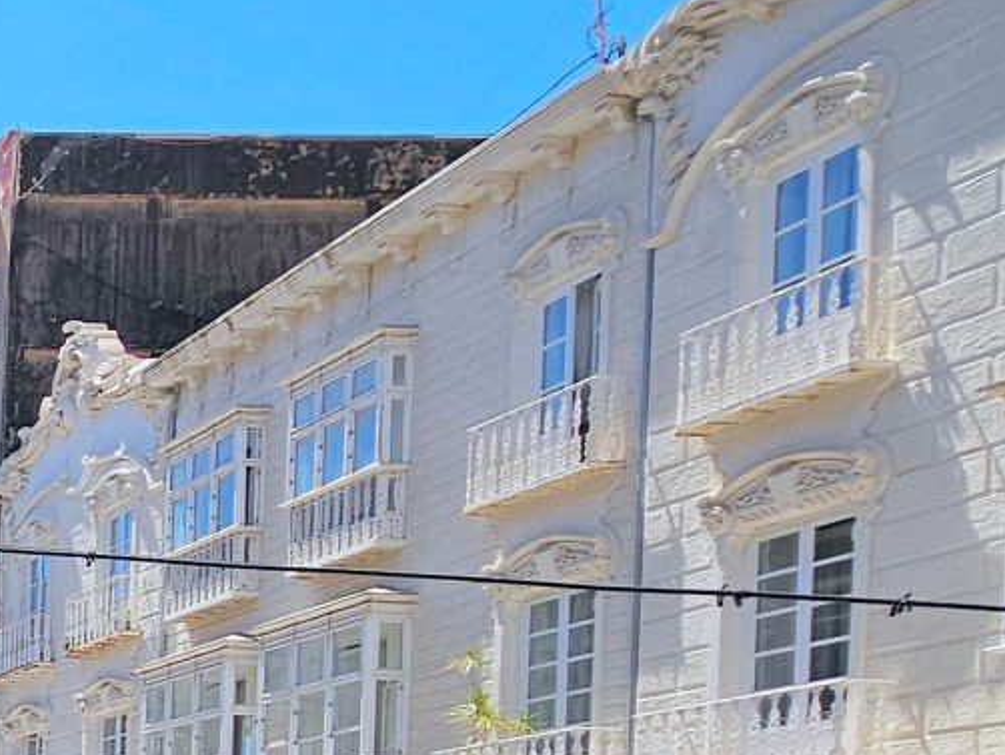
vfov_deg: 24.1
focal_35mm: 53
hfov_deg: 24.1
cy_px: 987
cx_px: -655
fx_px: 1539
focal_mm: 2.2
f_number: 2.2
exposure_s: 1/2105
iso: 50
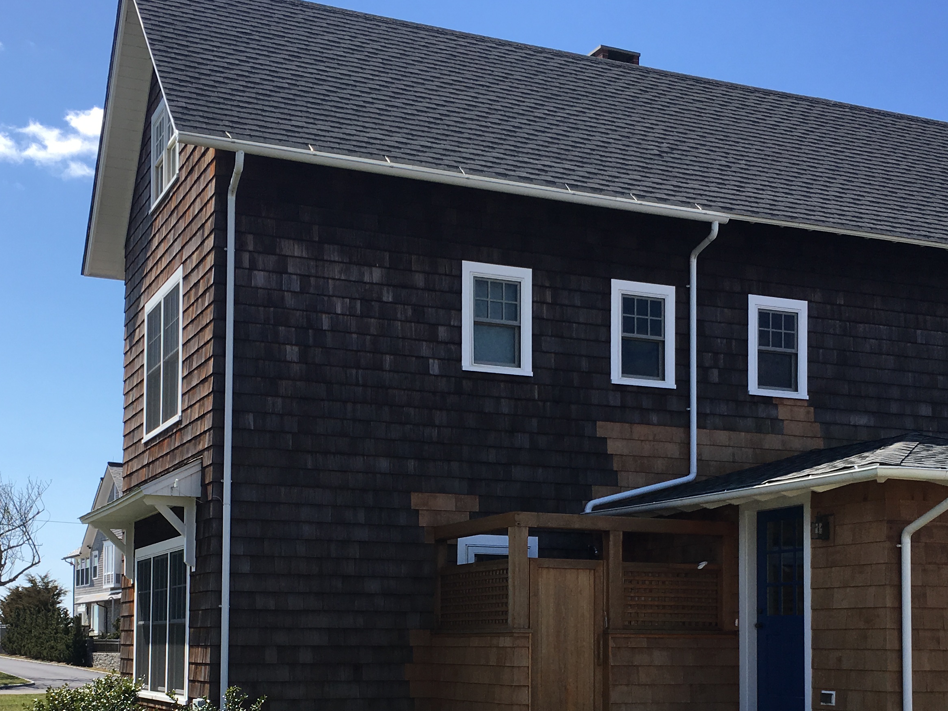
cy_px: 591
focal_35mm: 50
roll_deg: -0.6
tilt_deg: +2.3
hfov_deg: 38.2
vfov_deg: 28.4
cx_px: 442
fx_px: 1369
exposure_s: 1/1350
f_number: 2.2
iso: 25
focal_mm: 4.15
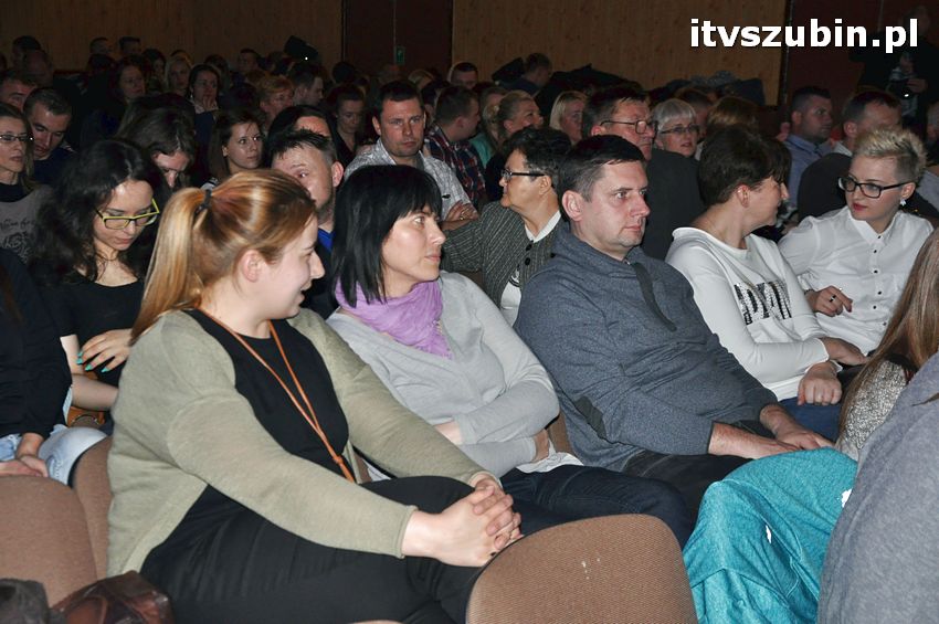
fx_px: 1368
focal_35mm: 52
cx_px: 470
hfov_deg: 37.9
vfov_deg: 25.7
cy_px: 312
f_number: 4.5
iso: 1000
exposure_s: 1/60
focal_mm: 35
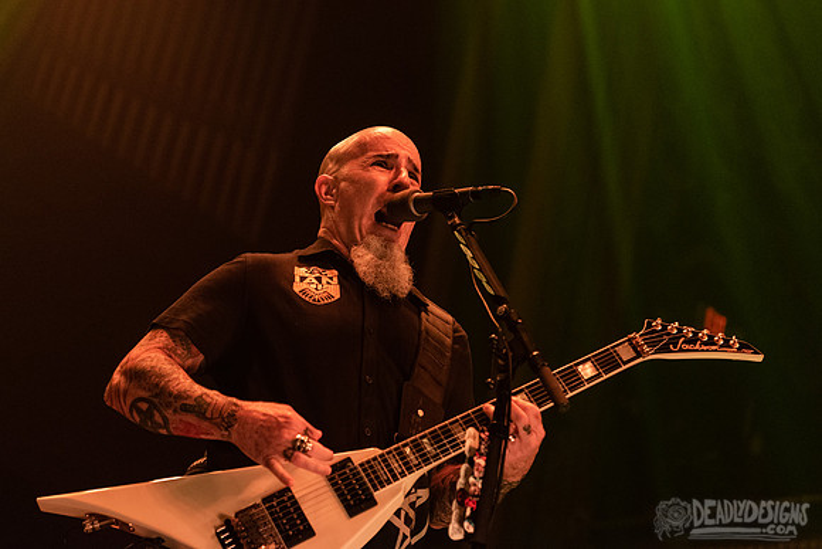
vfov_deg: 17.4
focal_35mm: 78
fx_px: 1792
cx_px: 405
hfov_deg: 25.8
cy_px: 241
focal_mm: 70
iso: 2500
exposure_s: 1/640
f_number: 3.2
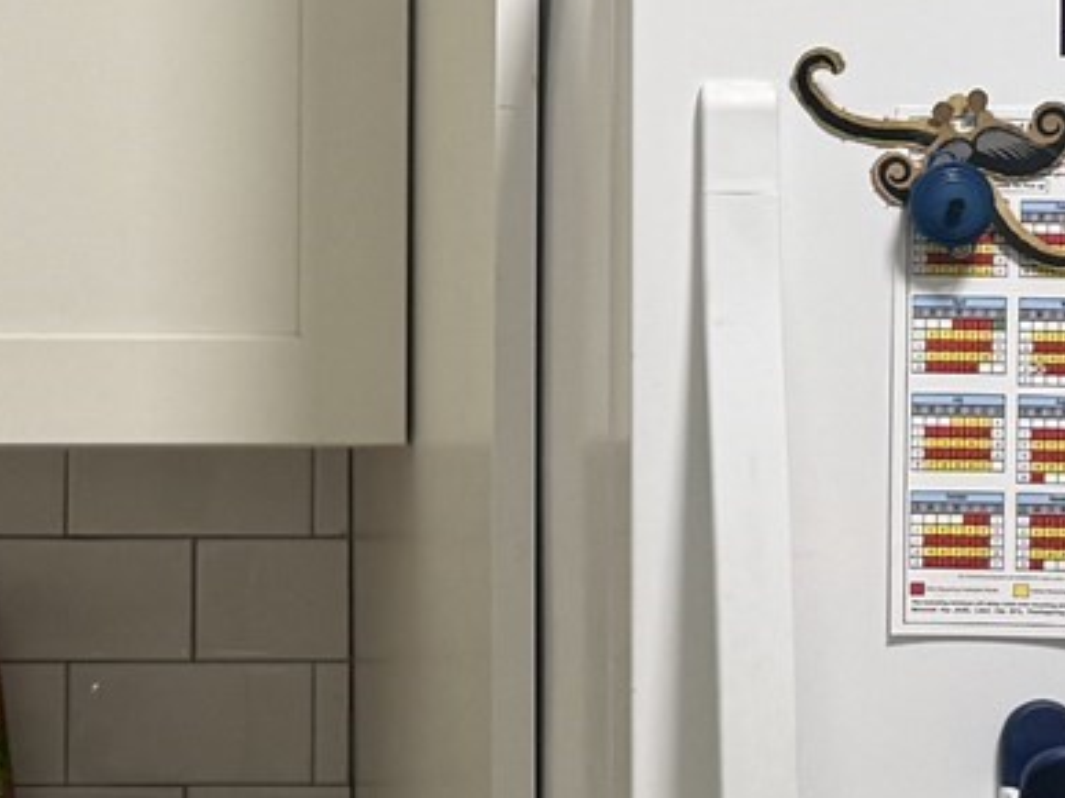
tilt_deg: -0.2
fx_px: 3906
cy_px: 61
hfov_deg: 15.4
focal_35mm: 127
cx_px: 157
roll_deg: -0.5
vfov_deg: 11.6
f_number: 1.78
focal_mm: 6.76
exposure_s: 1/60
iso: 125
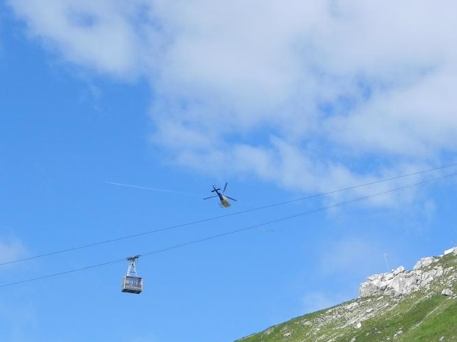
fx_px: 1346
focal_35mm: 102
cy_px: 228
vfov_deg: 14.5
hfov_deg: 19.2
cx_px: 307
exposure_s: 1/565
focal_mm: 11.8
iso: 160
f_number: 5.6
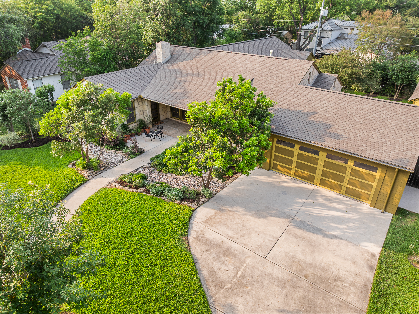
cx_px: 210
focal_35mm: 24
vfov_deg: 56.8
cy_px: 157
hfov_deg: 71.6
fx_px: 290
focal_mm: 12.29
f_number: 2.8
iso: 130
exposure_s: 1/1250
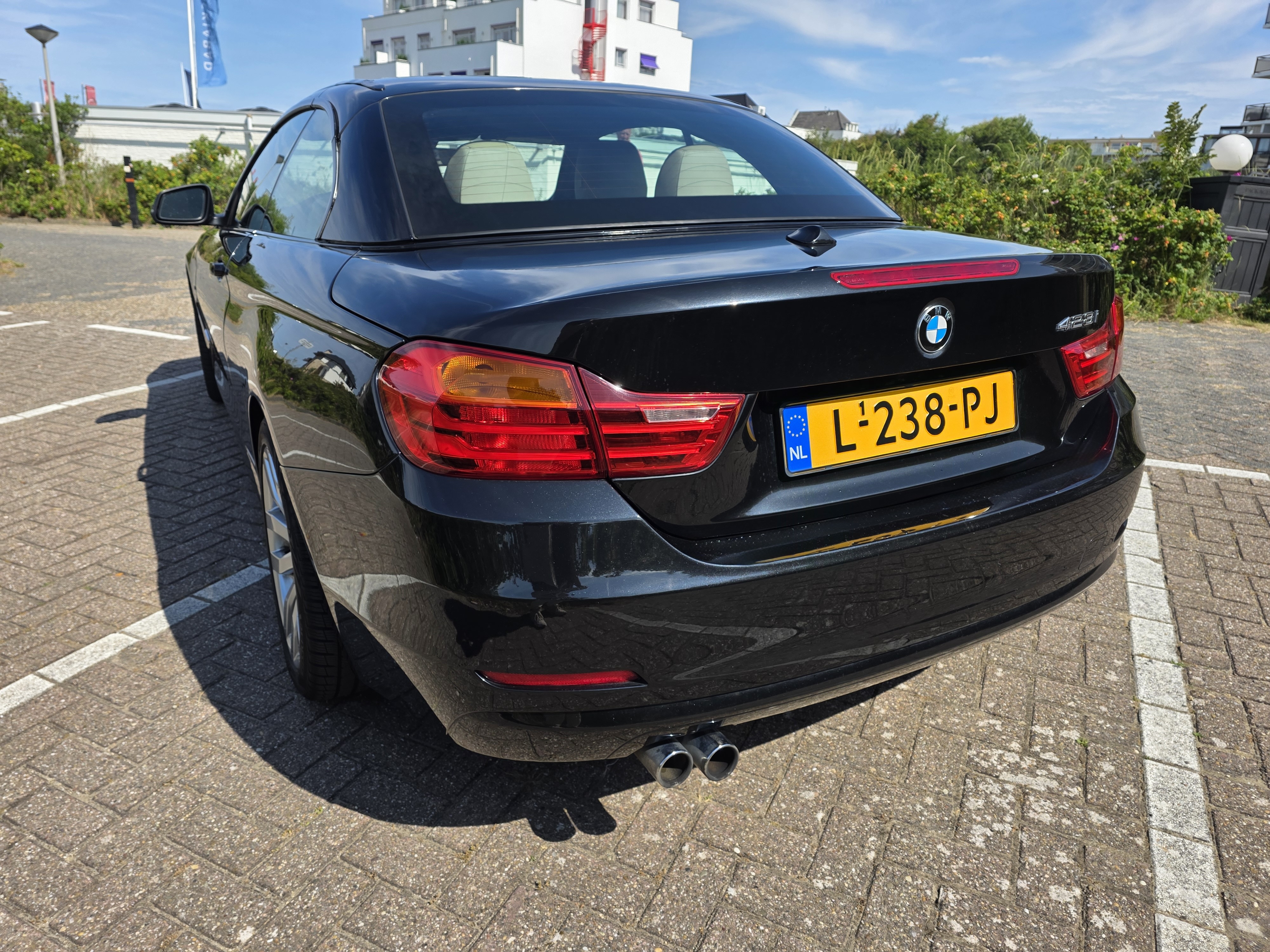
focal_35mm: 23
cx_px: 635
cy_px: 476
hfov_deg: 73.9
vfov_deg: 58.9
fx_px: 844
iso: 80
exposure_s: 1/4057
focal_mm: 6.3
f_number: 1.7
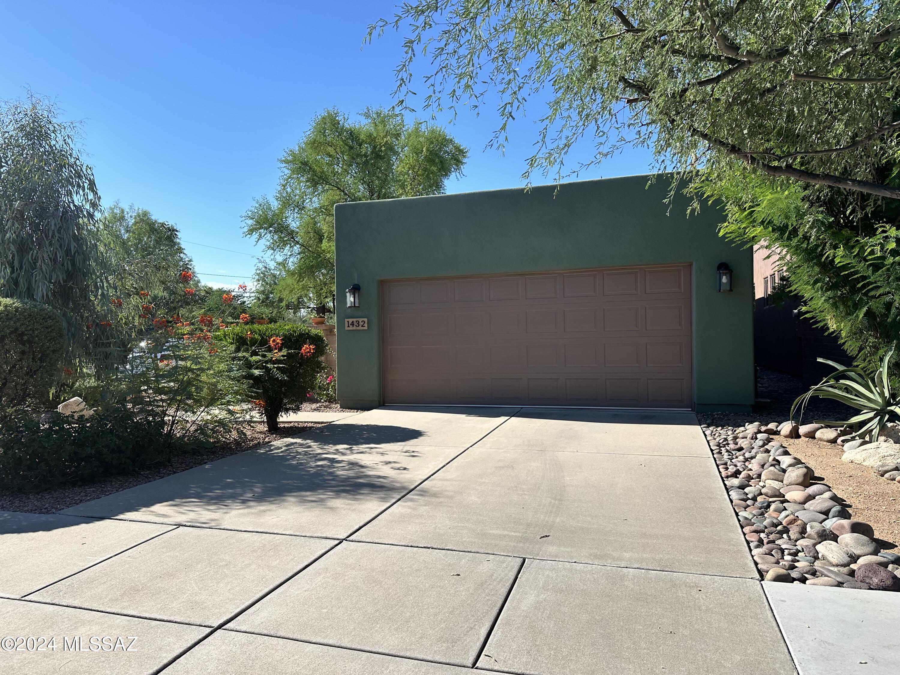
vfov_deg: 56.8
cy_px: 338
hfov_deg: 71.6
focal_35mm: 24
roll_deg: +0.8
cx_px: 450
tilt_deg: +0.3
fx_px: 624
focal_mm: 6.86
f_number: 1.78
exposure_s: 1/4016
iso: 80
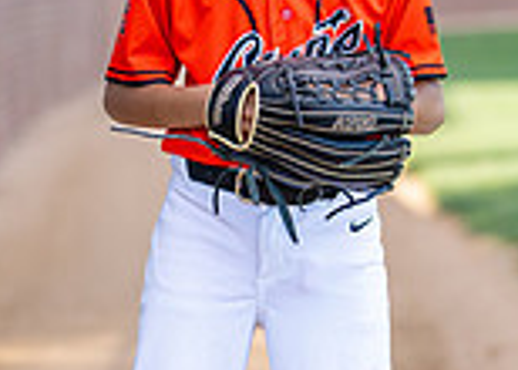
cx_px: 289
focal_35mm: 211
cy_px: 222
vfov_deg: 6.8
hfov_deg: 9.5
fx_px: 3104
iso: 125
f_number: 1.2
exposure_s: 1/1600
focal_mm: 50
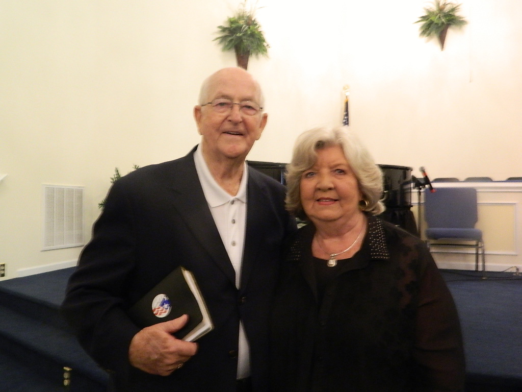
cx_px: 261
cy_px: 196
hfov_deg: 58.4
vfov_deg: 45.4
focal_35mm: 31
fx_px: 467
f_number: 3.2
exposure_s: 1/13
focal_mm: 5.6
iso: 400
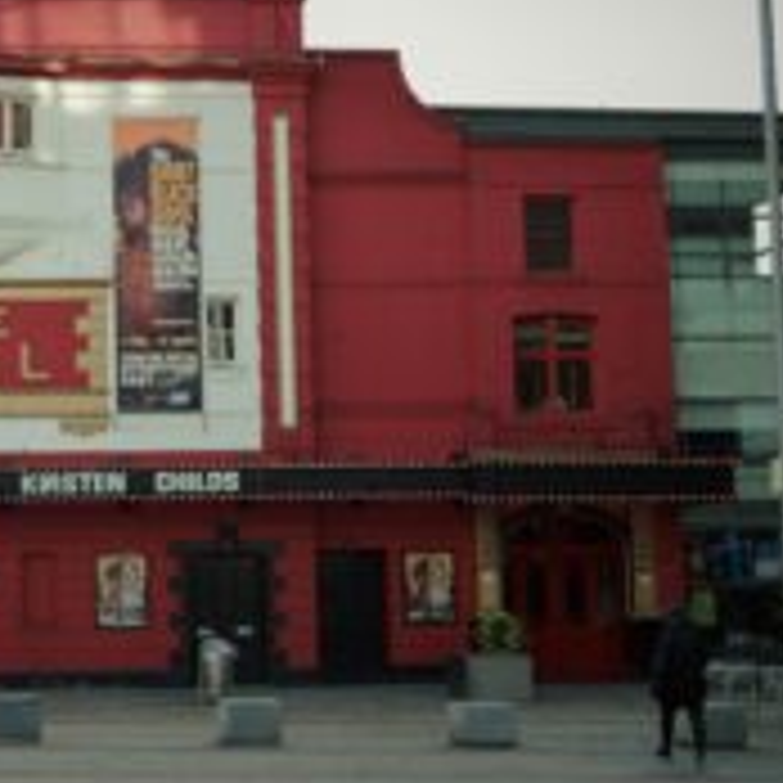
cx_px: -14
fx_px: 1945
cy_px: 346
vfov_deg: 22.8
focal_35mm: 76
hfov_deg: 21.9
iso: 100
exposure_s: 1/160
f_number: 6.3
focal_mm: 26
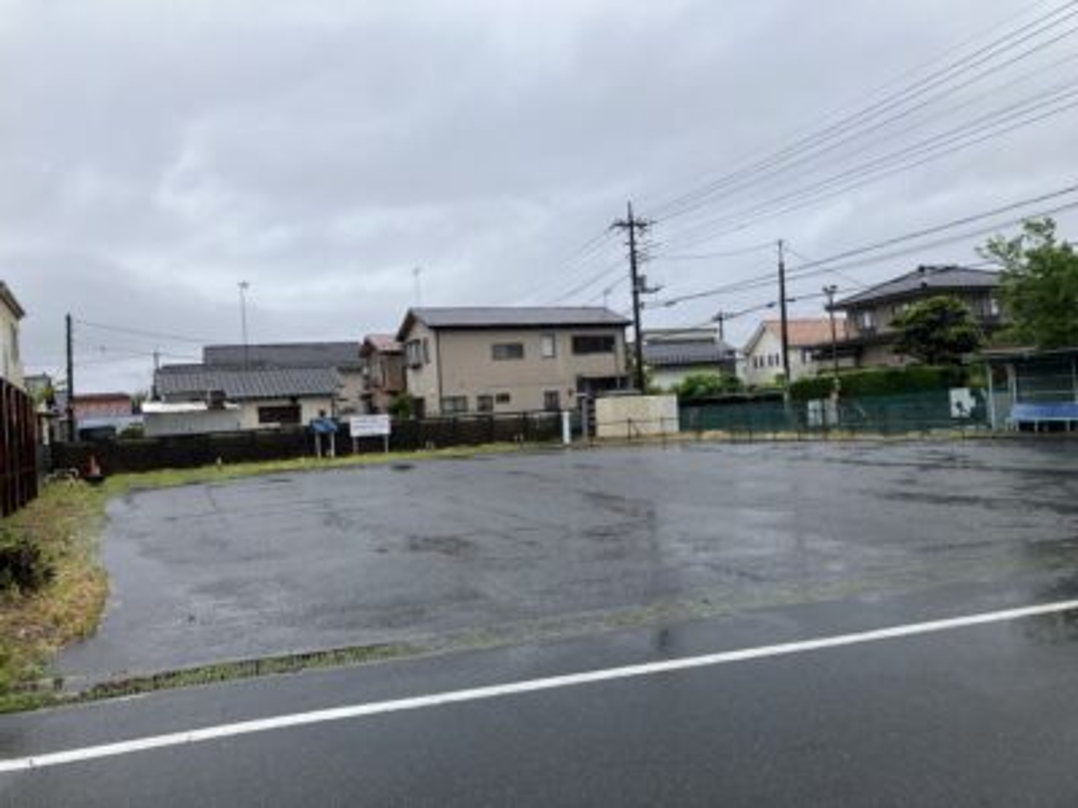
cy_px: 404
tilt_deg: +1.2
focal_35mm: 28
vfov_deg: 49.7
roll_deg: +3.2
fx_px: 872
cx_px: 539
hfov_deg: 63.4
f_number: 1.8
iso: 32
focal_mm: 3.99
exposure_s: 1/486
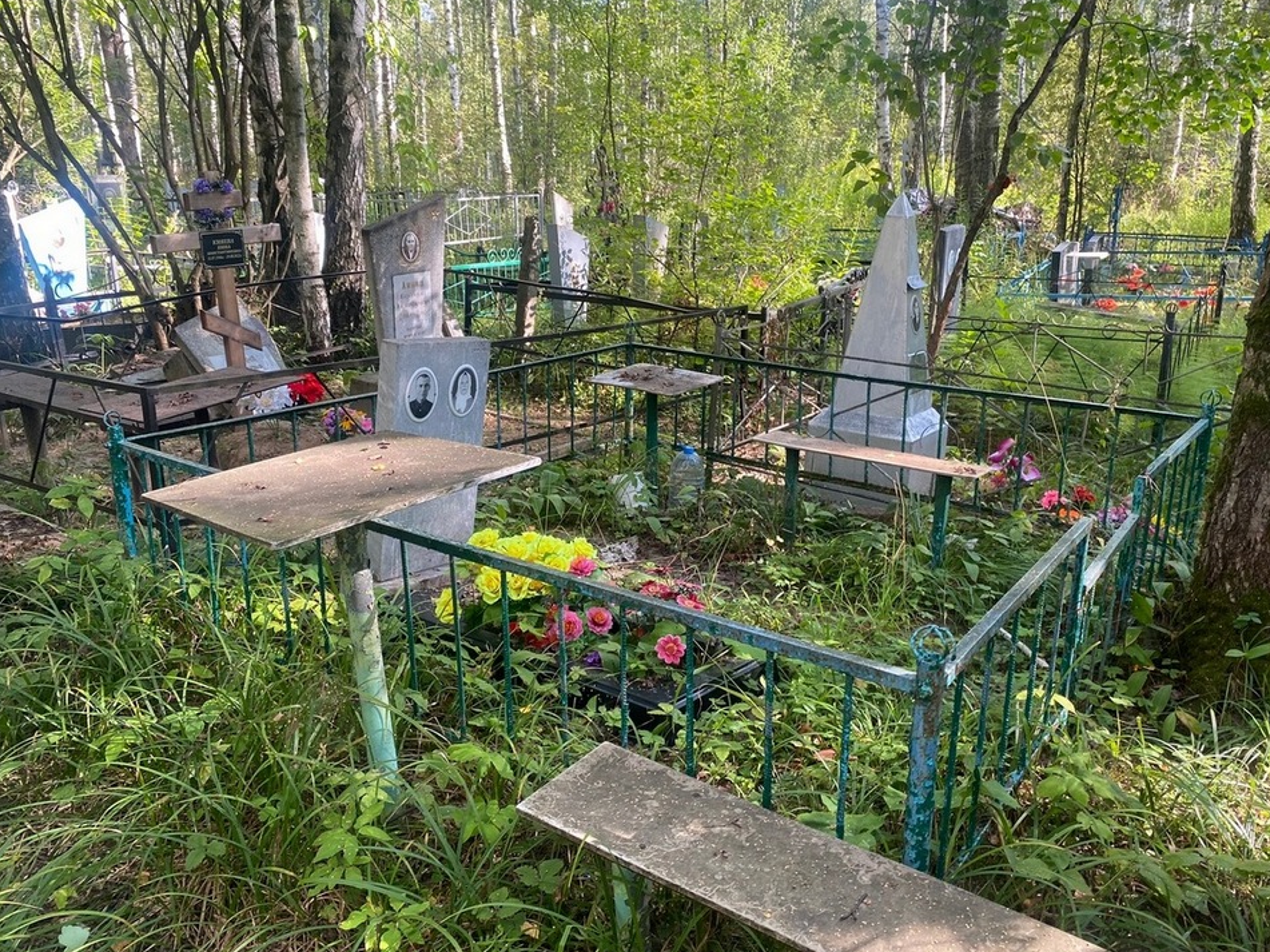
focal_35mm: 28
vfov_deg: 49.7
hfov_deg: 63.4
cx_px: 678
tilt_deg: -12.5
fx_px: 1027
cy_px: 458
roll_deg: +0.3
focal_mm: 4.25
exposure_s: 1/122
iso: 64
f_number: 1.8
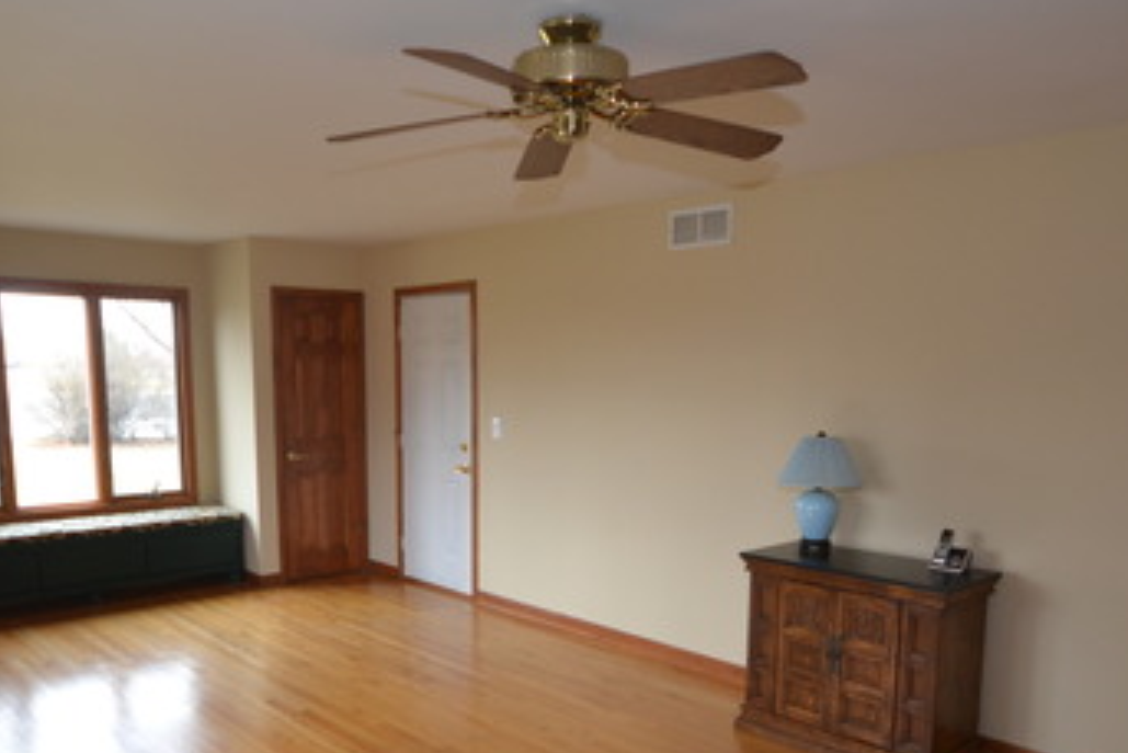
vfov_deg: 45.7
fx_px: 878
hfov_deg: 65.4
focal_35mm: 28
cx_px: 546
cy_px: 505
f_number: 4
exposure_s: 1/60
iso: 400
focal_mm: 10
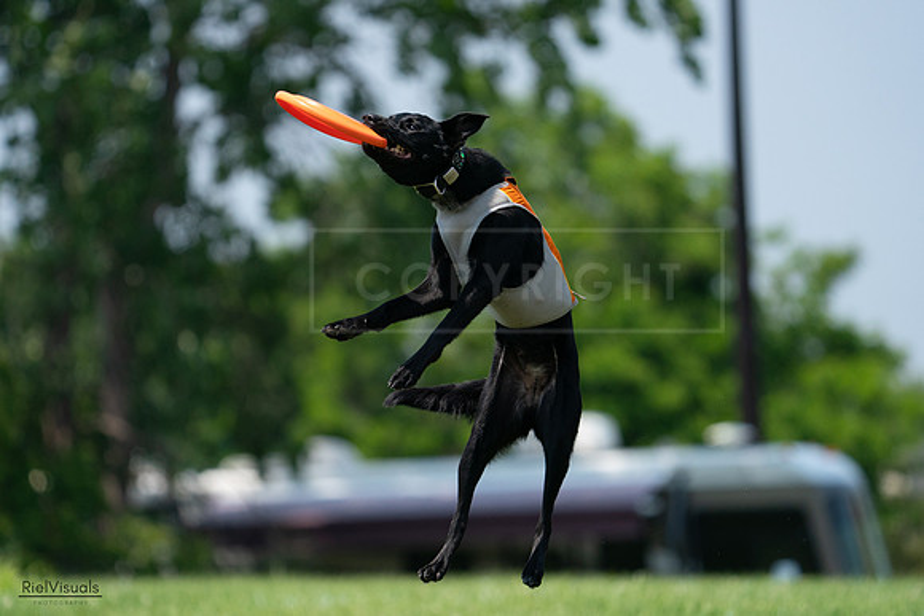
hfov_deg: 5.5
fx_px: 9652
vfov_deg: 3.7
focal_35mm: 376
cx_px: 462
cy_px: 308
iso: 1250
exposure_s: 1/4000
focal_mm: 376
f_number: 6.3
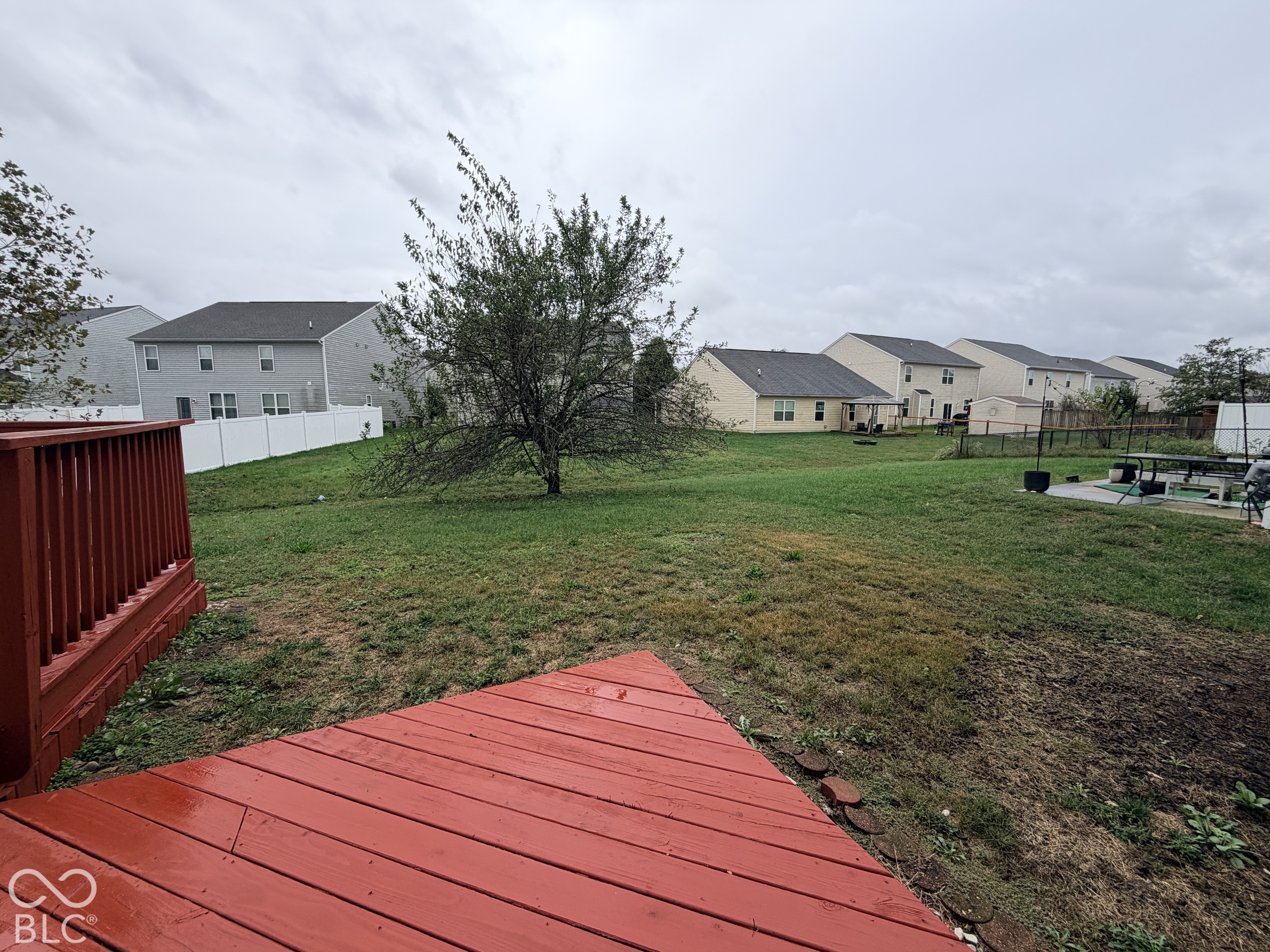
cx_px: 635
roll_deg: -0.2
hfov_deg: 102.1
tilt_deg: -8.2
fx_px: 514
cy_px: 476
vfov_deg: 85.7
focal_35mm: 14
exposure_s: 1/502
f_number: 2.2
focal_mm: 2.22
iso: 50
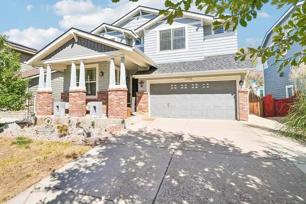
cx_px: 136
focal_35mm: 19
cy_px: 92
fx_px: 161
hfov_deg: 86.6
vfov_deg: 64.4
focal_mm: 10
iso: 800
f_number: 8
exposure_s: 1/4000
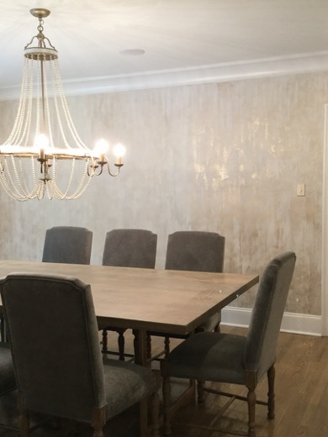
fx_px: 392
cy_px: 218
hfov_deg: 45.4
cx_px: 164
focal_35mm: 31
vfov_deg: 58.4
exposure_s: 1/30
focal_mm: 3.3
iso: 64
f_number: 2.4
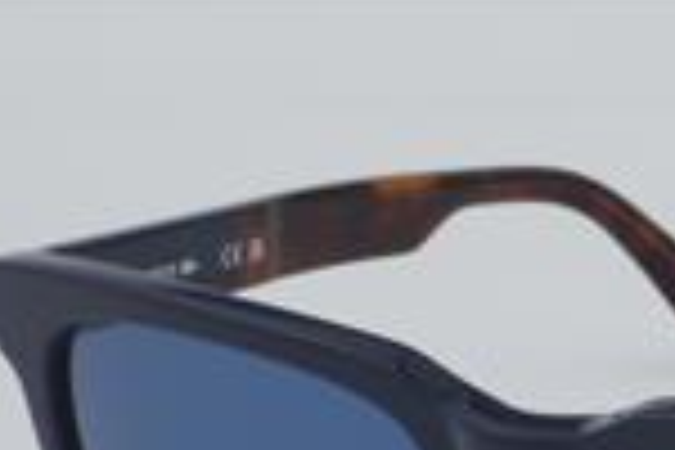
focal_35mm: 200
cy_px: 585
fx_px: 3750
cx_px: 860
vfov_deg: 6.8
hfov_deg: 10.1
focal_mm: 50
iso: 100
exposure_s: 1/4
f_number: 32
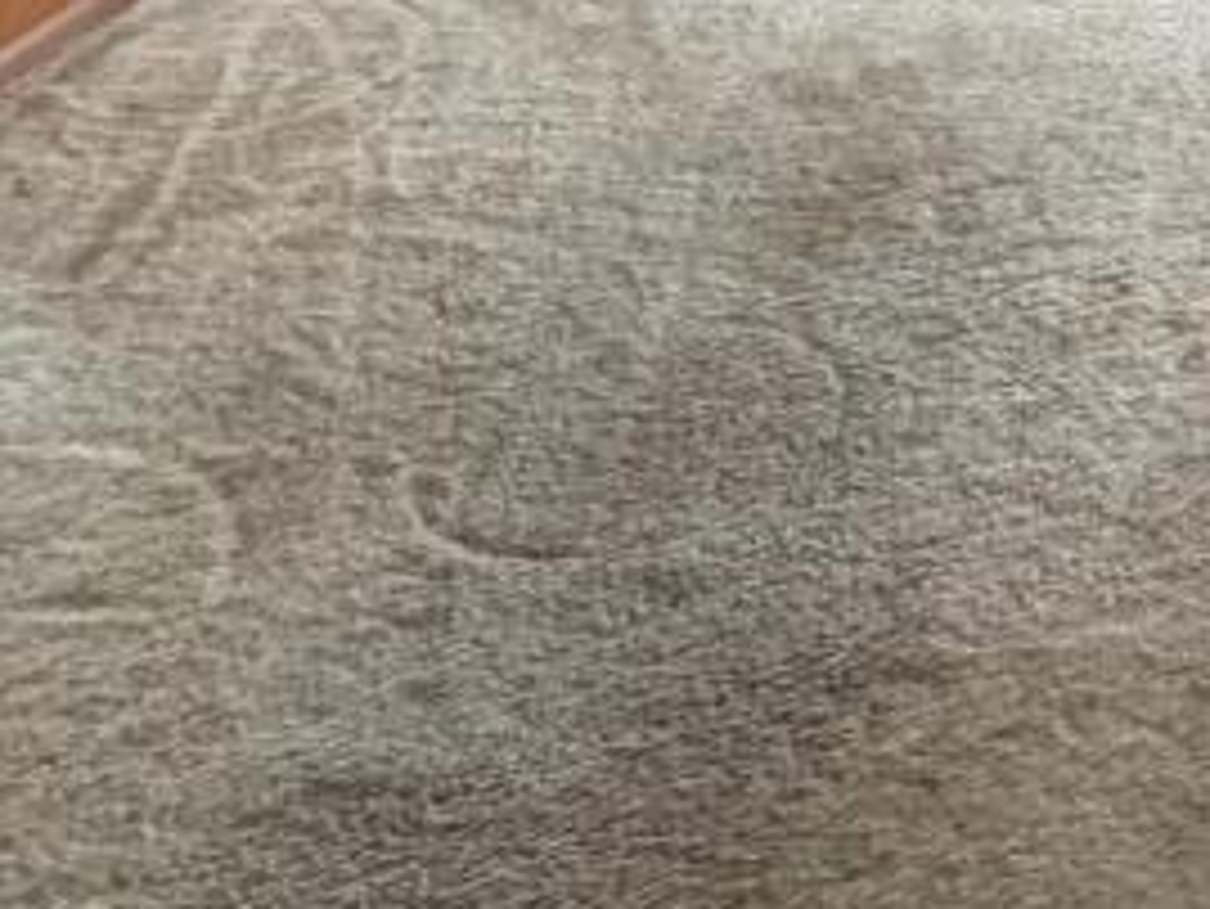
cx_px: 1858
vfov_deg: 15.2
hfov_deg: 20.9
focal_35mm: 78
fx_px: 2728
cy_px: -929
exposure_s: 1/109
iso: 320
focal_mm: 2.22
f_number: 2.2
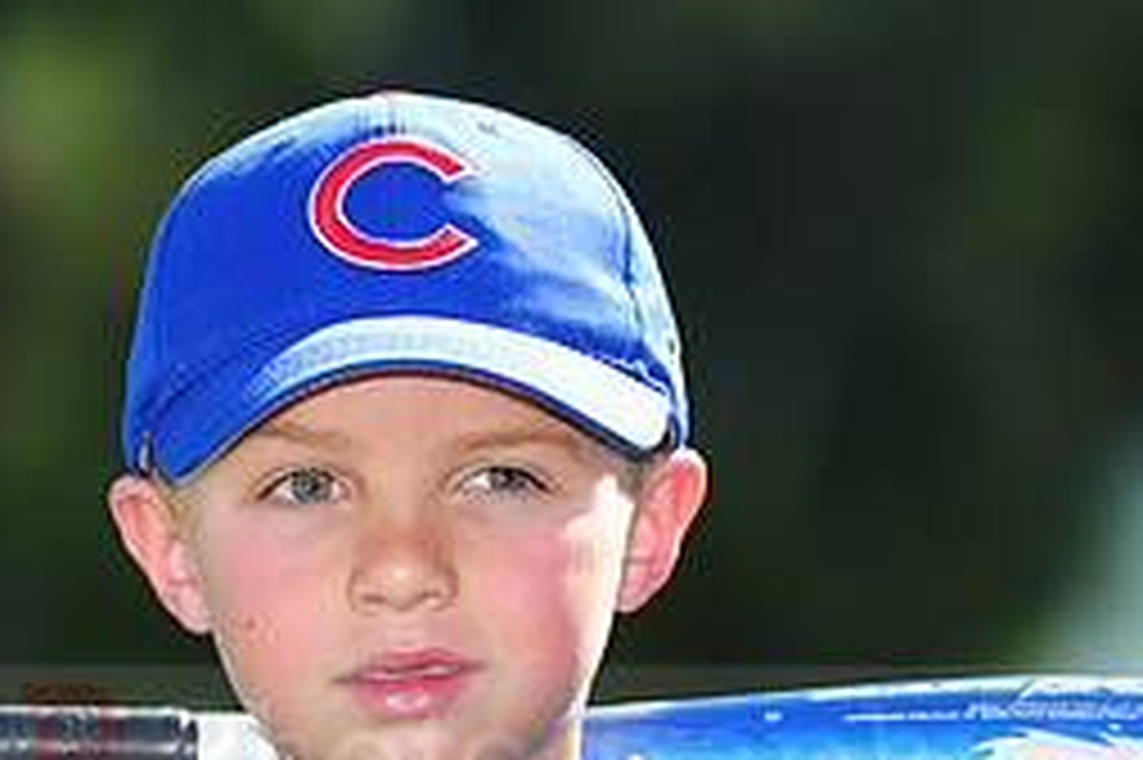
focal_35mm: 457
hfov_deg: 4.5
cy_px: 724
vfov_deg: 3.0
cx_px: 468
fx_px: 14500
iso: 200
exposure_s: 1/500
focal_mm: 200
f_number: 4.5
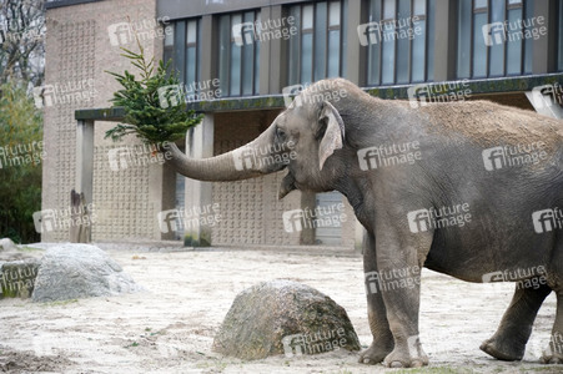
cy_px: 187
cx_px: 282
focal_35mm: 126
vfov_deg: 10.9
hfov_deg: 16.3
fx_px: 1969
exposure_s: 1/500
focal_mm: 126
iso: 3200
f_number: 5.6
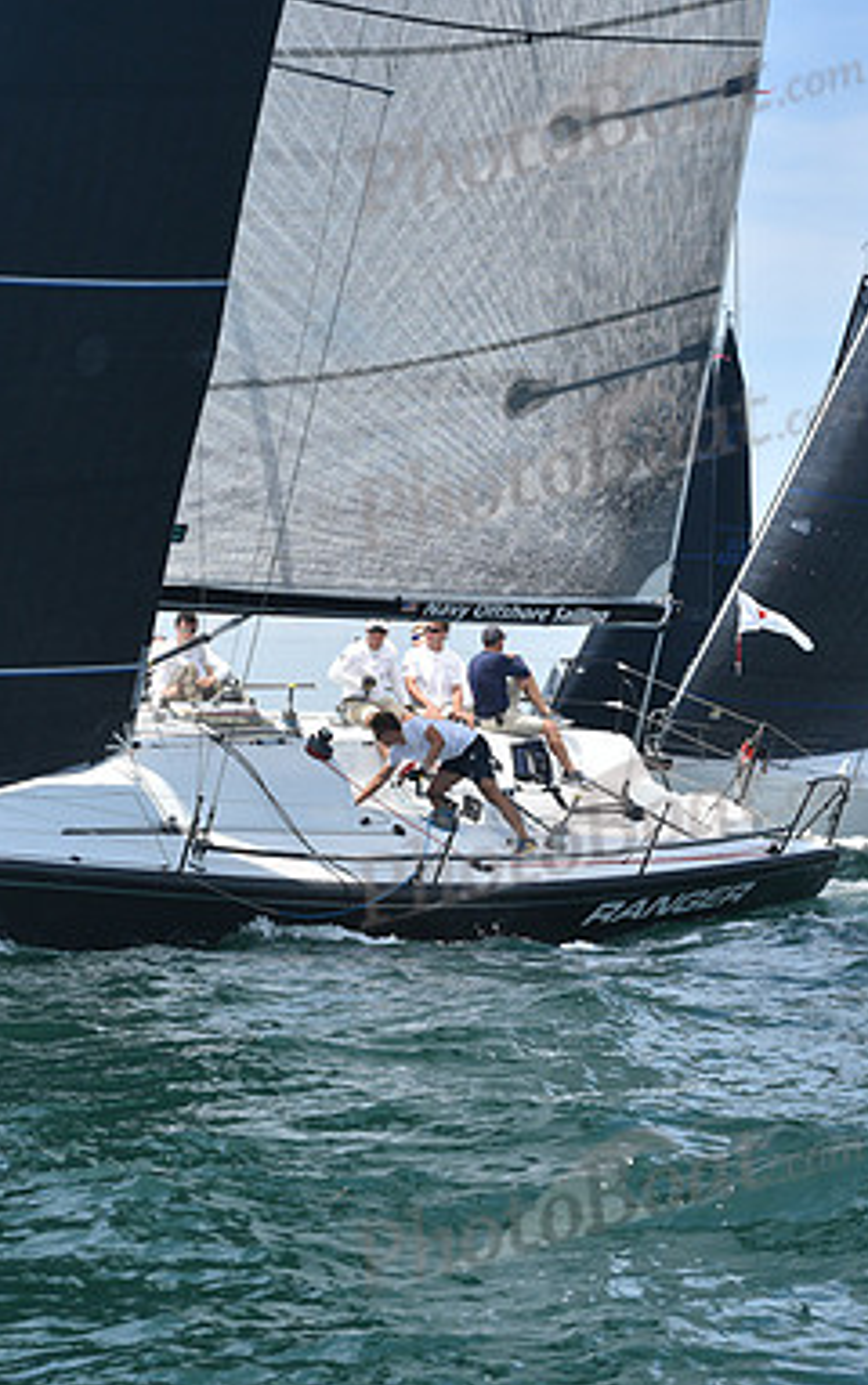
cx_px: 170
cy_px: 696
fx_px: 4080
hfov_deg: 12.1
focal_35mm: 108
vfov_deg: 19.3
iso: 320
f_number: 9
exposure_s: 1/800
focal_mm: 70
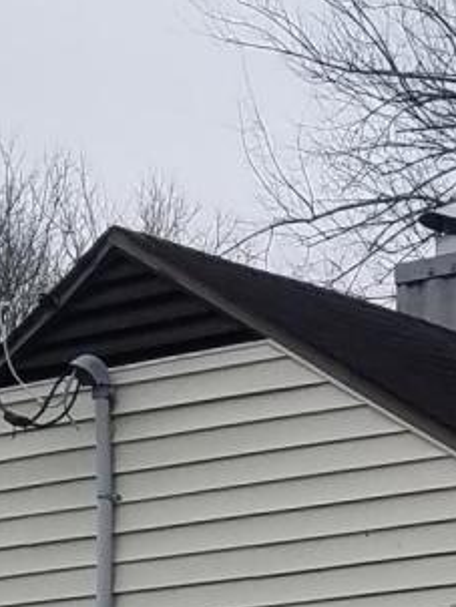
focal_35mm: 172
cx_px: 972
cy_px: 1132
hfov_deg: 8.2
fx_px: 3017
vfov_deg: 10.7
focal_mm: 4.2
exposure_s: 1/572
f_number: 1.7
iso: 50
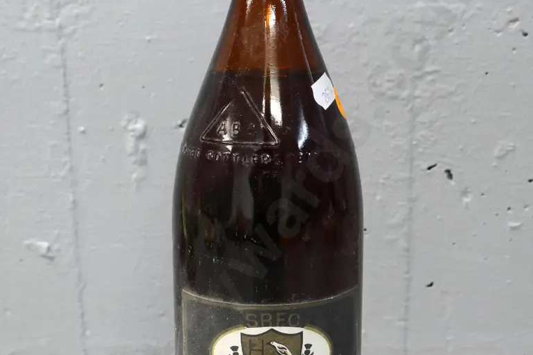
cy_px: 242
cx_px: 266
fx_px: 947
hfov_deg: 31.4
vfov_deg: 21.1
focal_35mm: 64
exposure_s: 1/20
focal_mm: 23
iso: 1600
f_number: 7.1
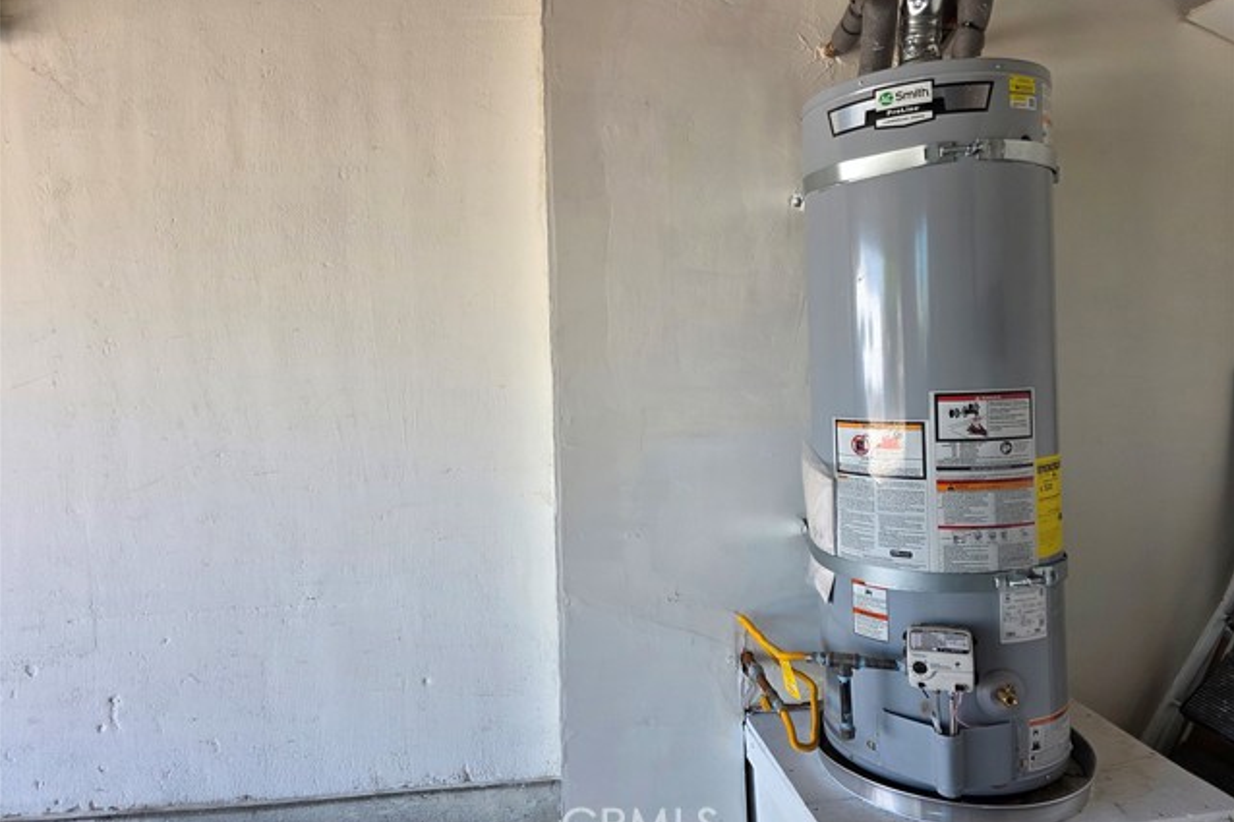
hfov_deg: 73.8
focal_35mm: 24
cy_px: 389
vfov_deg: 53.1
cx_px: 617
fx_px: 822
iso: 50
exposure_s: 1/180
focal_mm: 6.3
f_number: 1.7
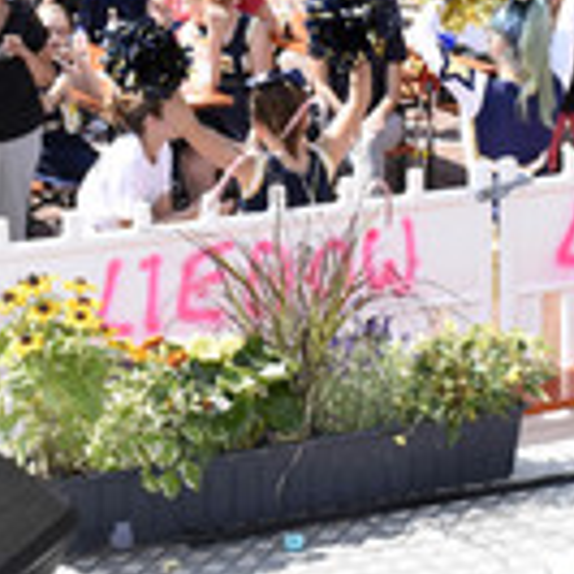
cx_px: 274
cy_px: 60
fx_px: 2439
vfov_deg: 13.3
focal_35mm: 130
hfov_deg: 13.4
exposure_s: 1/160
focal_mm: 30
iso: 160
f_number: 6.3
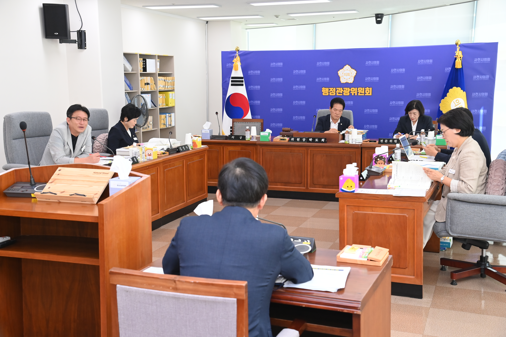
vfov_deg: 29.2
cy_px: 168
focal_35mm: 46
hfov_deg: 42.7
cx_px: 253
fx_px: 647
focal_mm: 46
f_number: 6.3
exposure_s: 1/200
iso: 2500
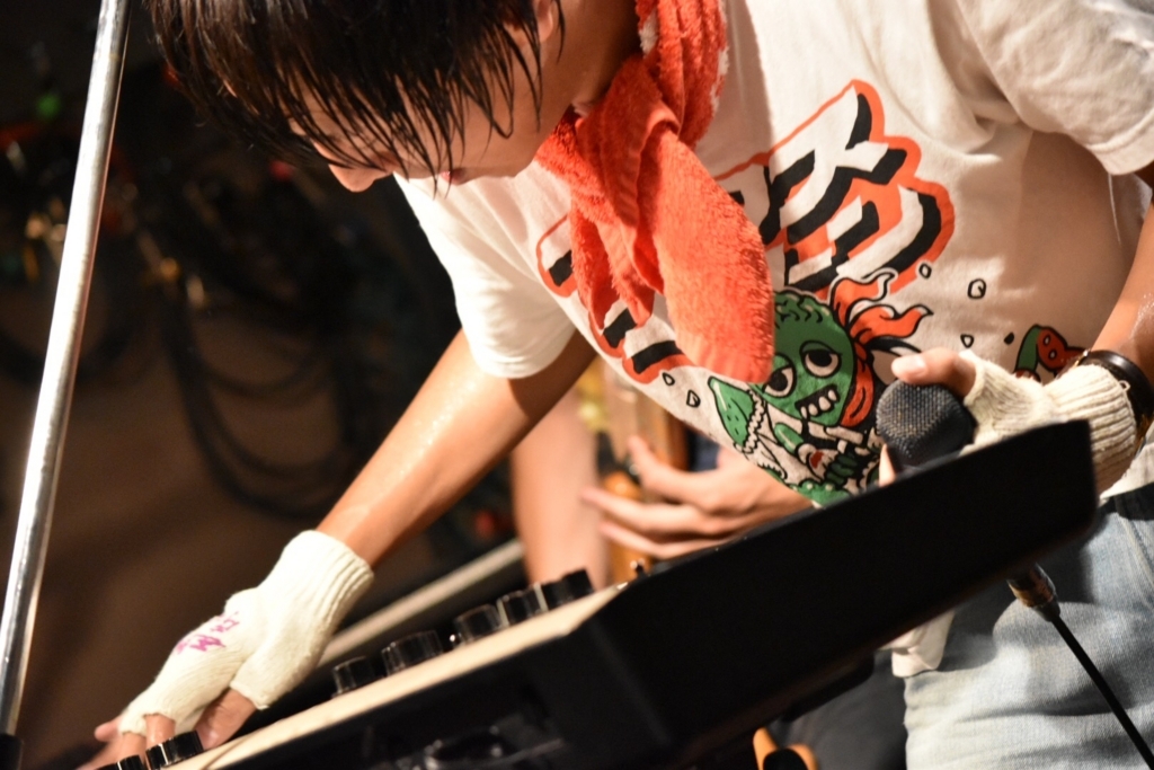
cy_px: 385
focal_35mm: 138
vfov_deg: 9.9
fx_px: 4424
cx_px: 577
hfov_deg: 14.9
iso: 5000
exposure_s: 1/125
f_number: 4.5
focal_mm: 92
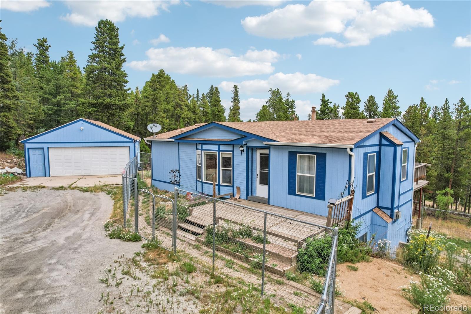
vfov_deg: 57.2
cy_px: 157
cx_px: 236
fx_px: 288
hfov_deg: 78.6
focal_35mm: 22
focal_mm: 8.4
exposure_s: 1/400
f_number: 2.8
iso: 120
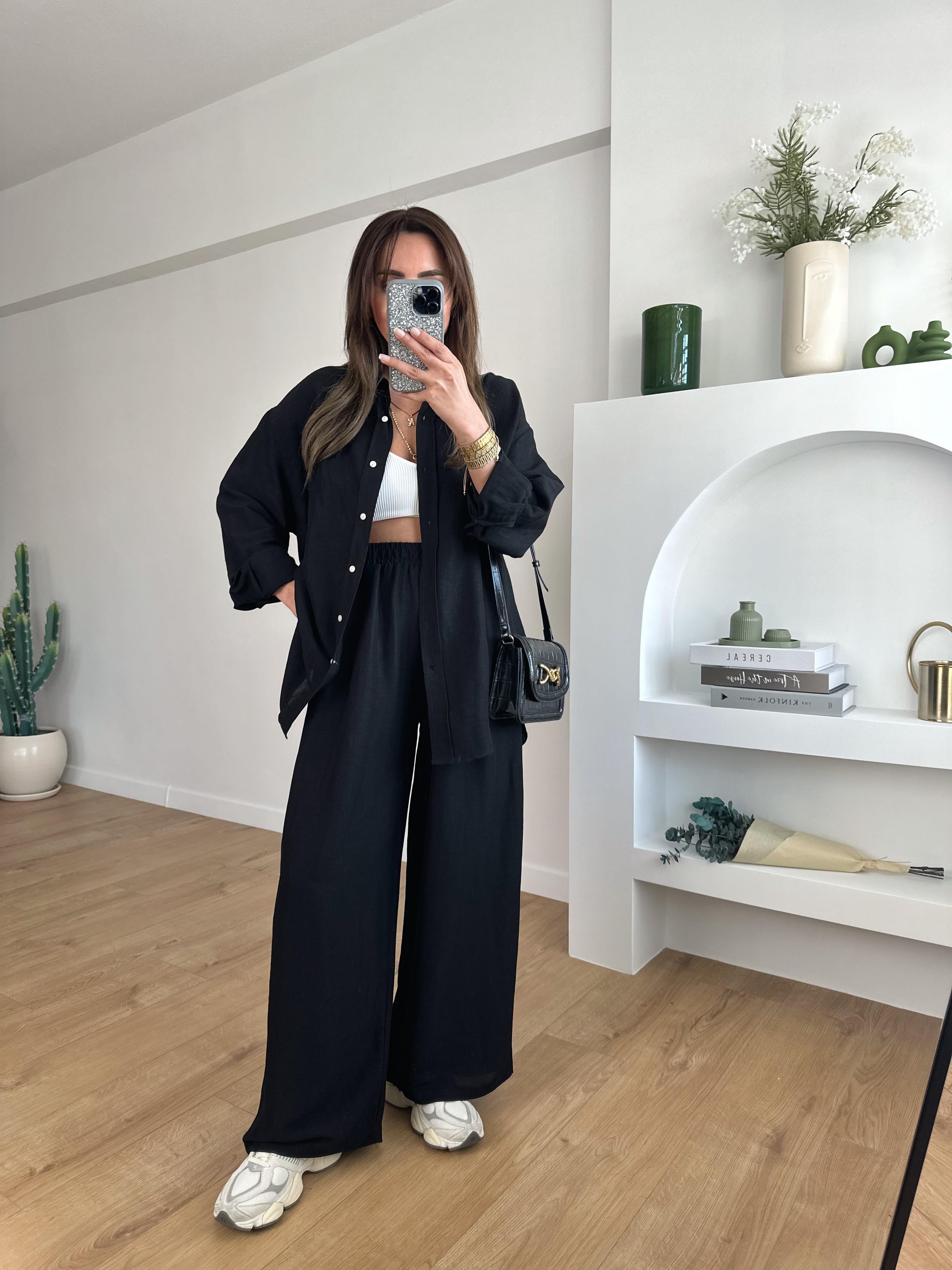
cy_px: 635
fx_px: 880
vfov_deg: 71.6
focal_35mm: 24
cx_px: 476
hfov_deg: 56.8
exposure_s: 1/121
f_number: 1.78
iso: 125
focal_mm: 6.86
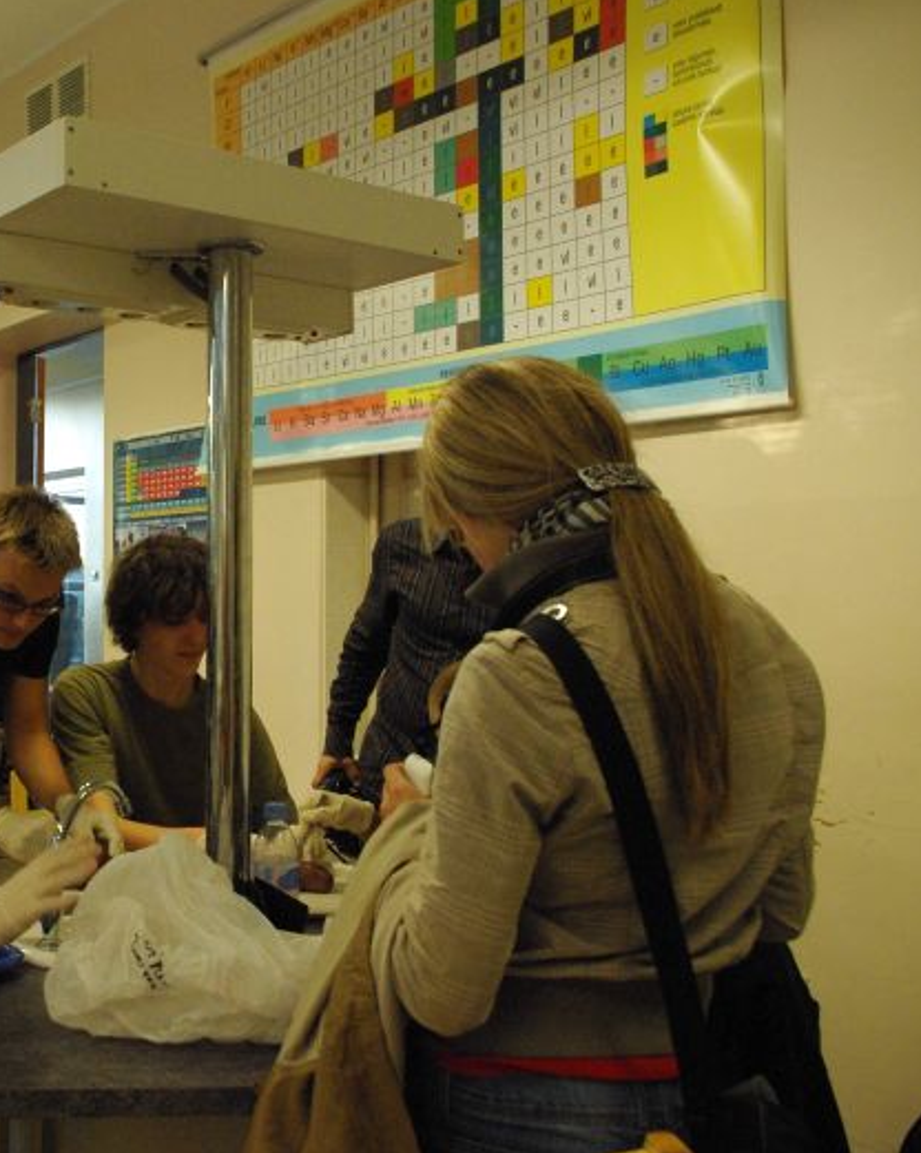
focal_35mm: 39
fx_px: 1330
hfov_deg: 36.3
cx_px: 131
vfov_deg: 46.9
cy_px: 582
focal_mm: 18
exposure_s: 1/60
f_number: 5.6
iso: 1600
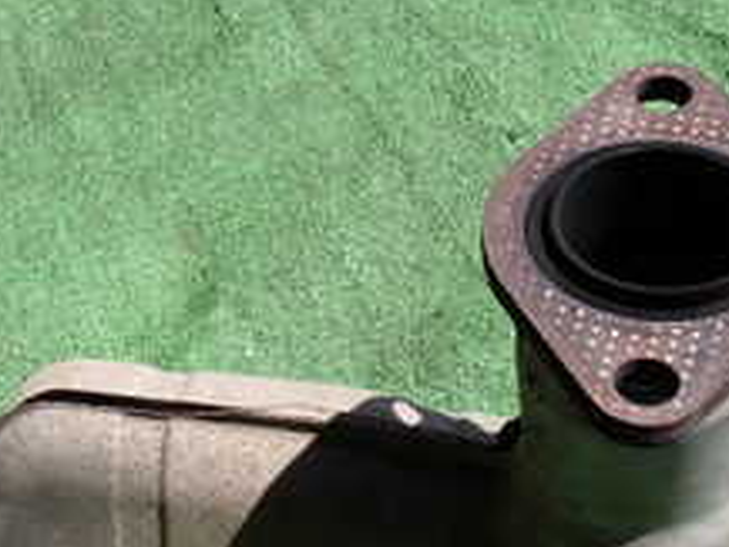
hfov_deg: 26.5
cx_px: -13
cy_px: 339
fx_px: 1454
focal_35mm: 69
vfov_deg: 21.3
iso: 100
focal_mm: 4.5
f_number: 8
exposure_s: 1/160
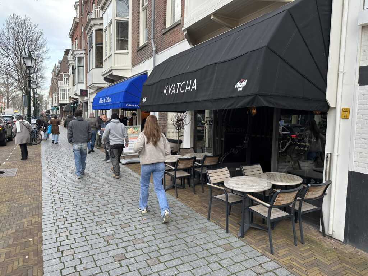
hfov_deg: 71.6
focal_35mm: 24
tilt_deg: -4.6
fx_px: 255
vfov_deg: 56.8
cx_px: 184
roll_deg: -1.2
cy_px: 138
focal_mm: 6.86
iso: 80
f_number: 1.78
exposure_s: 1/271
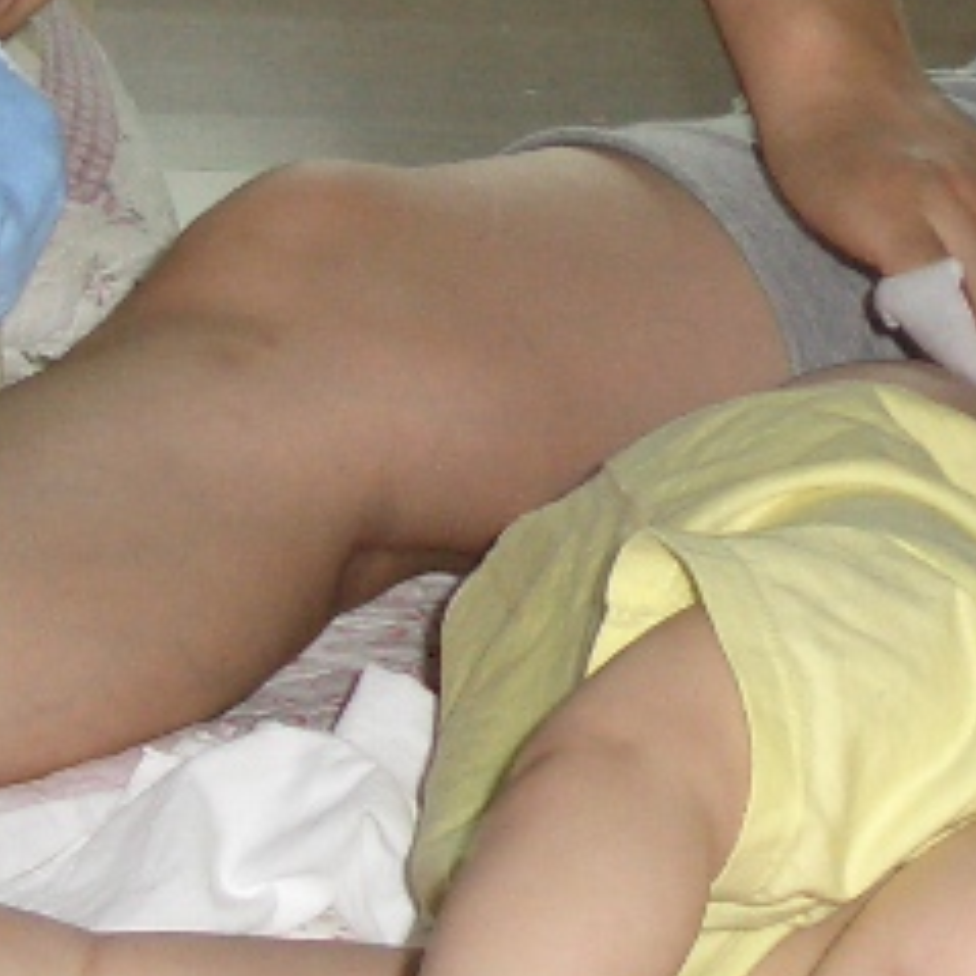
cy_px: -16
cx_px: 947
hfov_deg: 11.1
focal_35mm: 156
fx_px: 4976
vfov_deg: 11.1
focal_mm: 7.1
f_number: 2.8
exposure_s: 1/60
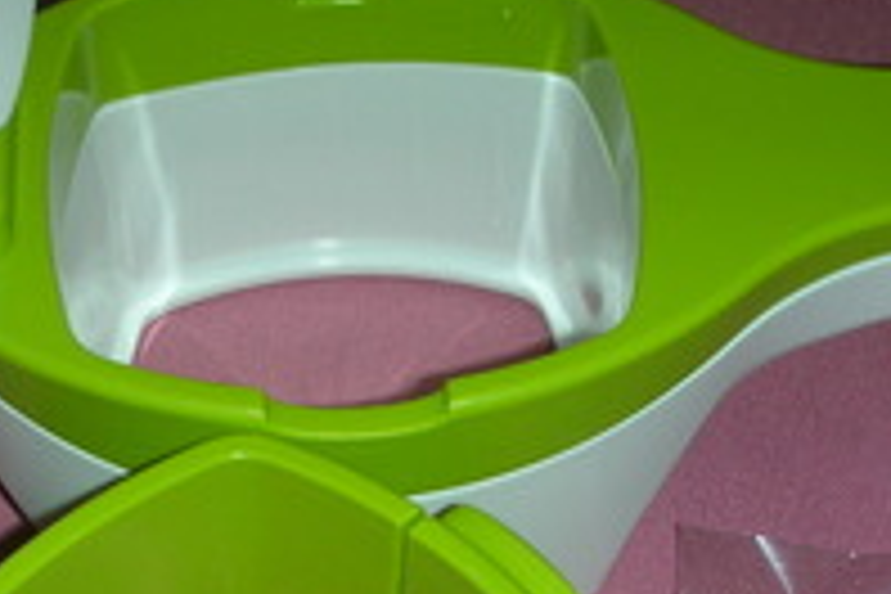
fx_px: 2277
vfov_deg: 14.3
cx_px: 292
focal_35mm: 92
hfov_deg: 22.0
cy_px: 740
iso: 50
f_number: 3
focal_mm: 5.8
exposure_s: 1/60.1
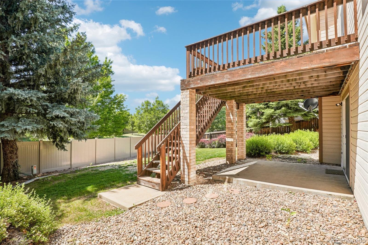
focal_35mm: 16
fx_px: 169
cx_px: 184
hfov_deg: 95.0
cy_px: 122
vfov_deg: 72.0
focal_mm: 11
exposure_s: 1/250
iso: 100
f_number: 8
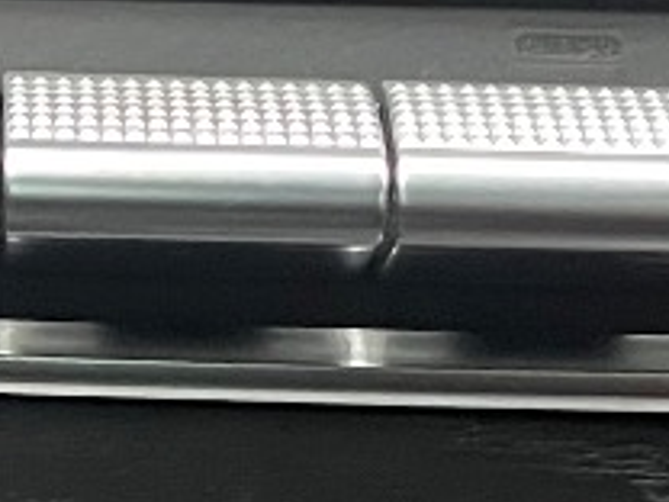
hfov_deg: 10.9
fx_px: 3479
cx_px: 74
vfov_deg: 8.1
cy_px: 653
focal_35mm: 180
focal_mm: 4.2
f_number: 1.6
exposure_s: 1/30
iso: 640
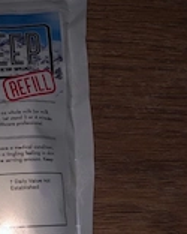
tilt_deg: -78.7
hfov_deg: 20.7
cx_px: -24
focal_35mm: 70
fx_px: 484
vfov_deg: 27.1
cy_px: 93
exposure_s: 1/42
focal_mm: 4
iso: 20
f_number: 1.8
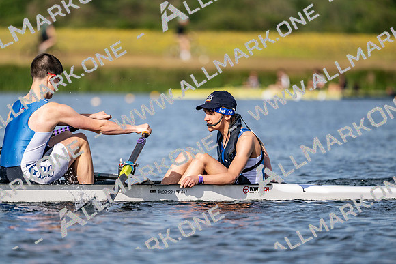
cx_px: 198
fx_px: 4401
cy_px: 132
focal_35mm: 400
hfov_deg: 5.2
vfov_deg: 3.4
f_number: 4.5
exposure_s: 1/2500
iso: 250
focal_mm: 400
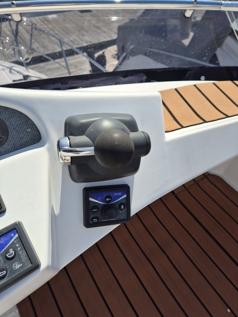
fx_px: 211
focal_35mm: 23
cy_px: 158
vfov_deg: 73.9
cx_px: 119
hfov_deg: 58.9
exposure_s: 1/2312
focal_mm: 5.4
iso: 25
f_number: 1.8
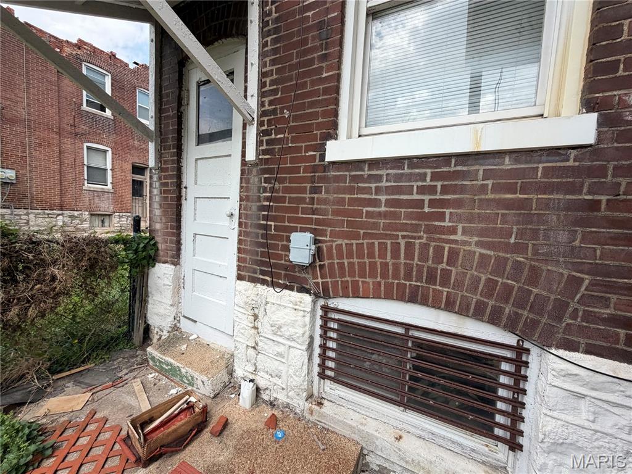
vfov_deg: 85.7
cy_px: 237
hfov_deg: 102.1
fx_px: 256
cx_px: 316
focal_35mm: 14
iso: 40
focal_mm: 2.22
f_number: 2.2
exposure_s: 1/625
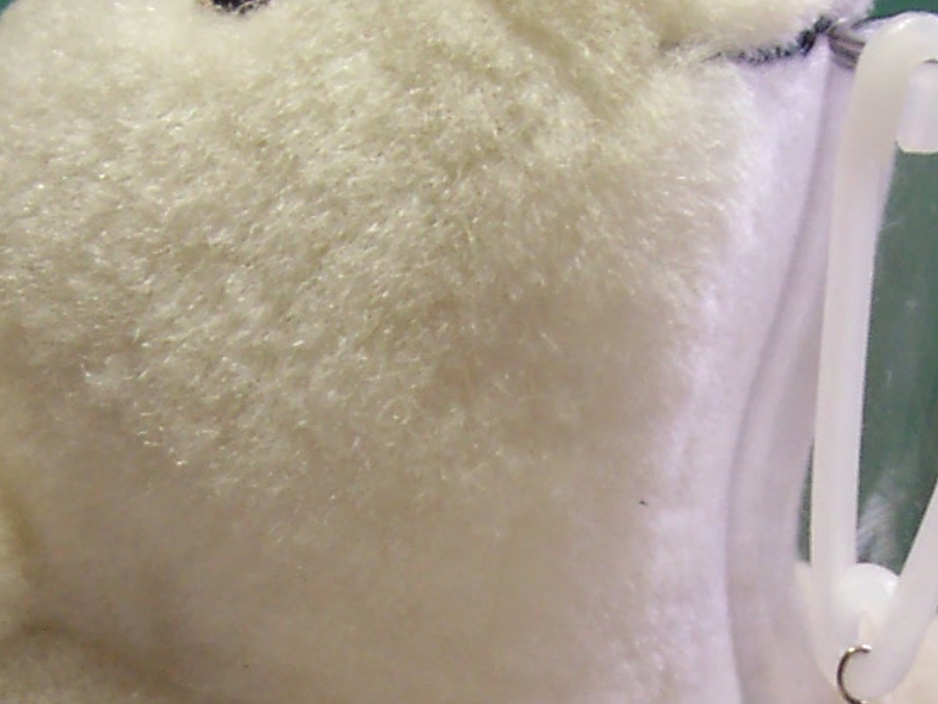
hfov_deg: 17.7
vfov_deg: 13.1
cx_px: 535
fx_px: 3008
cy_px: 740
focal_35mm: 111
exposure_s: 1/45
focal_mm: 5.6
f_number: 2.8
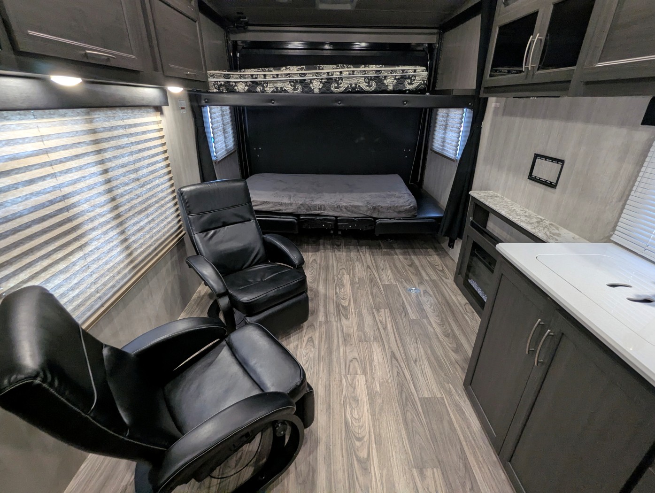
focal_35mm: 16
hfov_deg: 94.4
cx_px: 328
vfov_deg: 78.2
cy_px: 246
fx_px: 303
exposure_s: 1/29.4
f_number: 2.2
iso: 170
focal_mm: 2.35
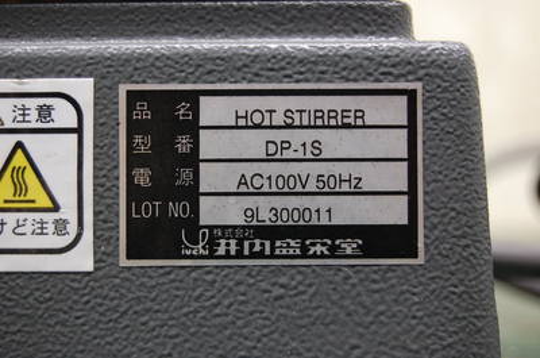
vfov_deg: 18.1
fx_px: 1123
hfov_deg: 27.0
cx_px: 270
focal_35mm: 75
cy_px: 179
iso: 800
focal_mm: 50
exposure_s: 1/25
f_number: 5.6
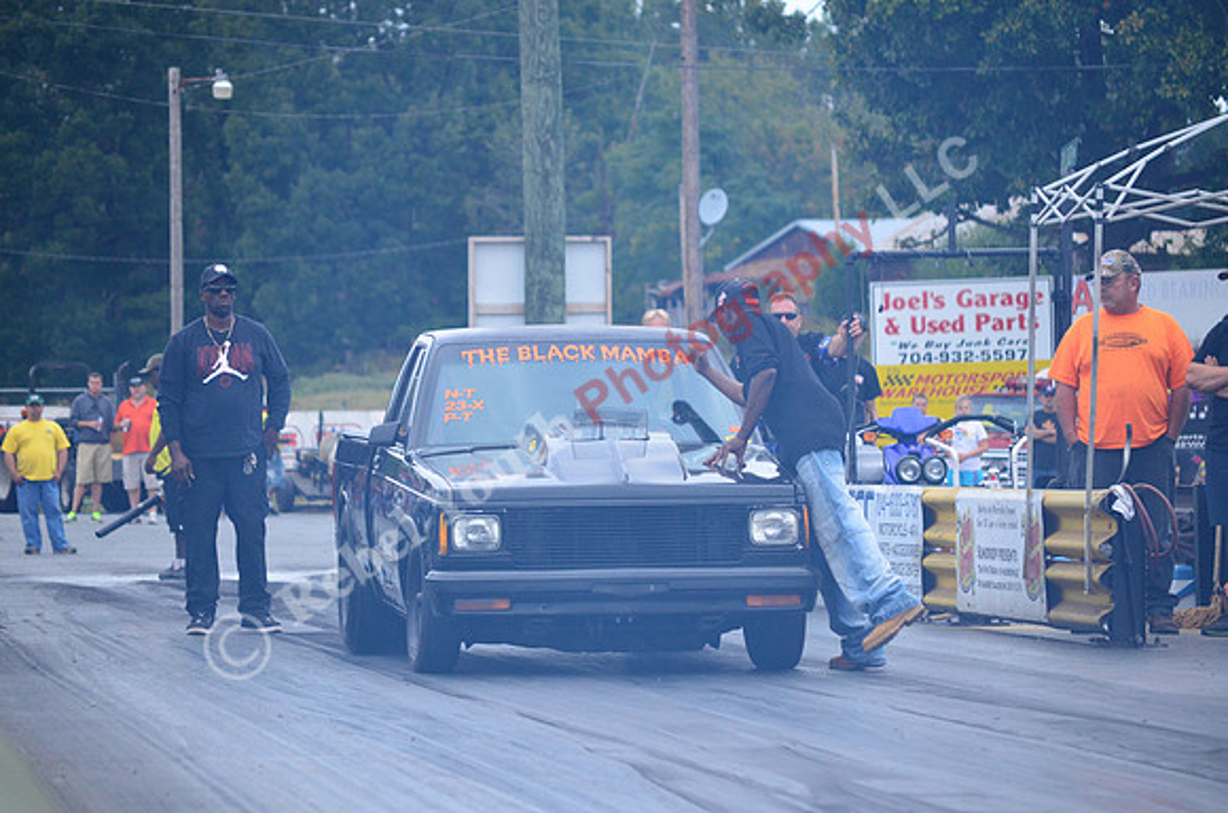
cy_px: 406
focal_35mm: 188
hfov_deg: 11.0
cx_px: 614
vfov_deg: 7.3
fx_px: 6382
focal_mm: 125
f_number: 4.8
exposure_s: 1/320
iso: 1000
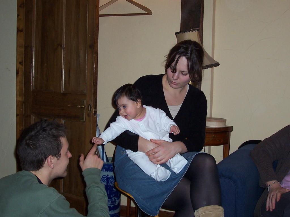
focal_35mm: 57
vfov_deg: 25.7
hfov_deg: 33.8
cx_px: 145
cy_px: 108
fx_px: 478
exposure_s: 1/60
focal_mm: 8.6
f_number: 3.4
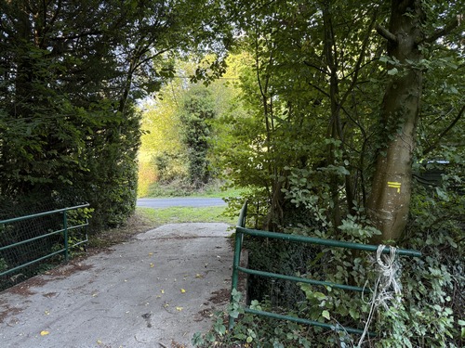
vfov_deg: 56.8
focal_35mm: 24
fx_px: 322
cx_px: 232
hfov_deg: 71.6
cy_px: 174
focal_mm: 6.76
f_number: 1.78
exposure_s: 1/74
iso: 200
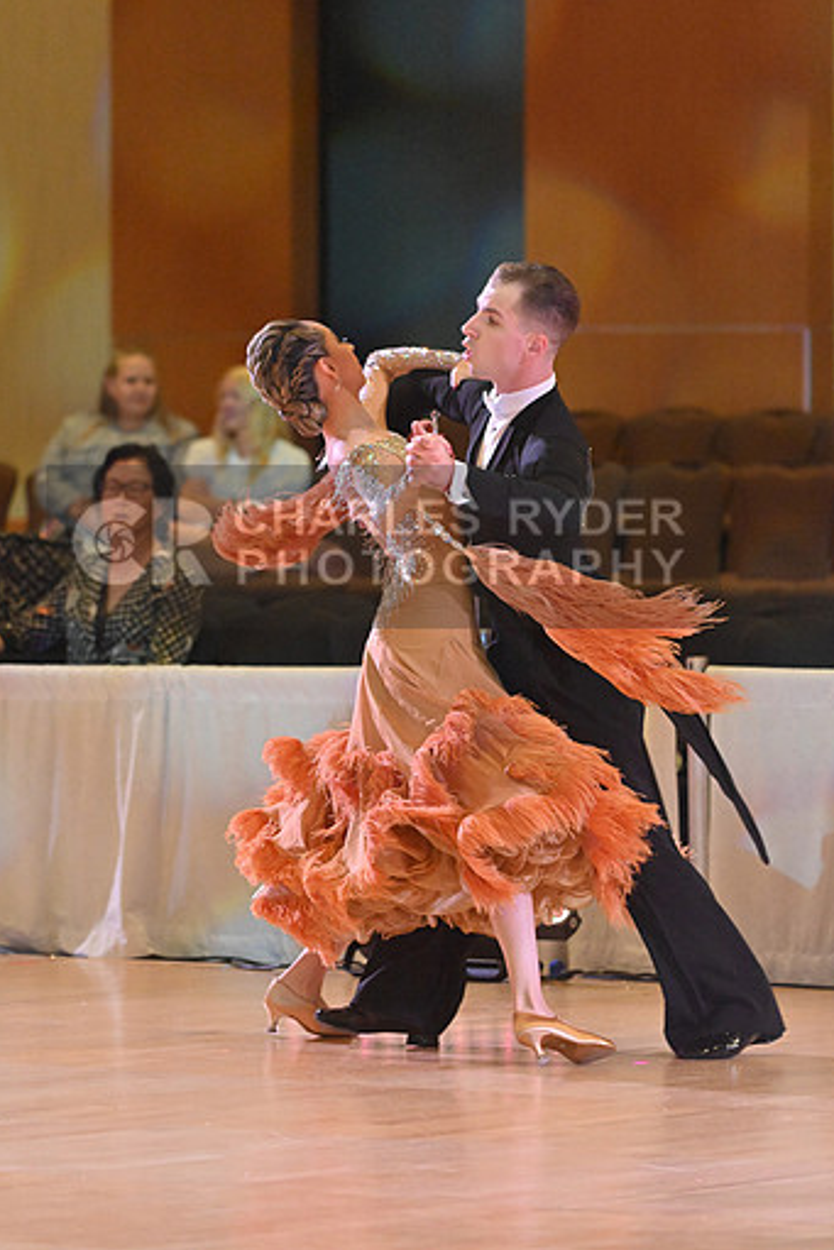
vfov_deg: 9.1
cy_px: 548
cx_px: 385
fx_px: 7882
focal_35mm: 227
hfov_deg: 6.1
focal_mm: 200
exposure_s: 1/400
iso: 5000
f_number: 5
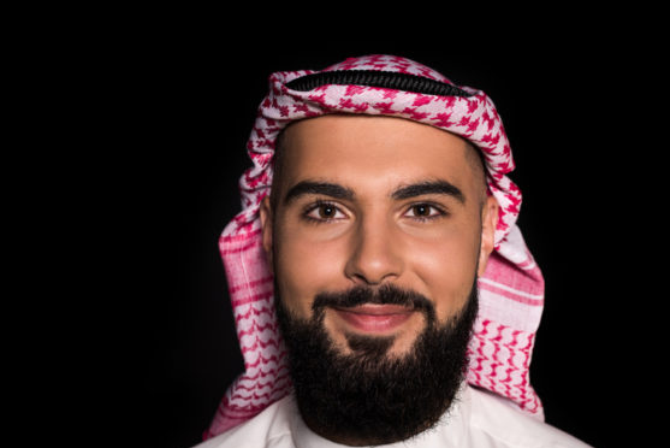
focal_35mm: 69
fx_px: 1285
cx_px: 375
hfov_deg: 29.2
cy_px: 263
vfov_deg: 19.7
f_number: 5
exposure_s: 1/160
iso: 100
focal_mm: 50
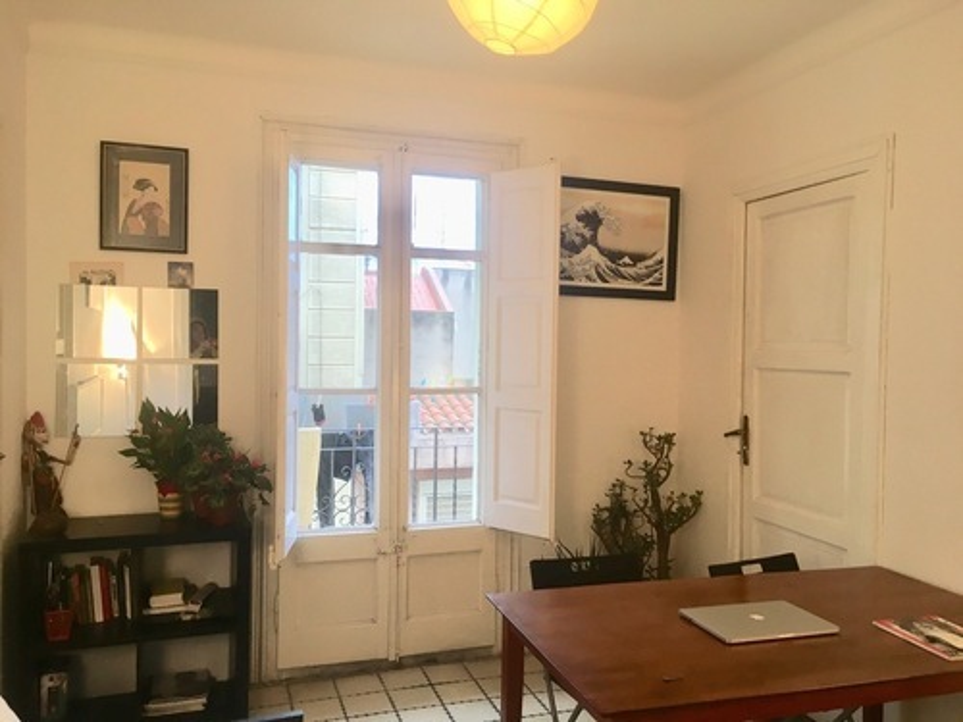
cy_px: 361
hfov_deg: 61.7
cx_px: 482
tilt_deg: -2.3
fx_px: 807
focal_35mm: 29
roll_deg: +0.5
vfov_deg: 48.2
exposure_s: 1/33
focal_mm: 4.15
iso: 40
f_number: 2.2
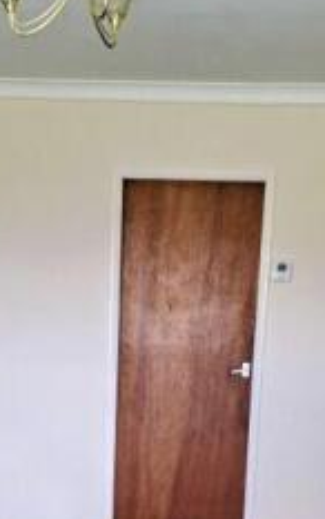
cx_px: 126
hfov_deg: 21.3
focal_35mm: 61
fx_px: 863
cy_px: 467
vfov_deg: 31.9
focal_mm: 5.54
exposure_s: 1/100
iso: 80
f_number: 1.8
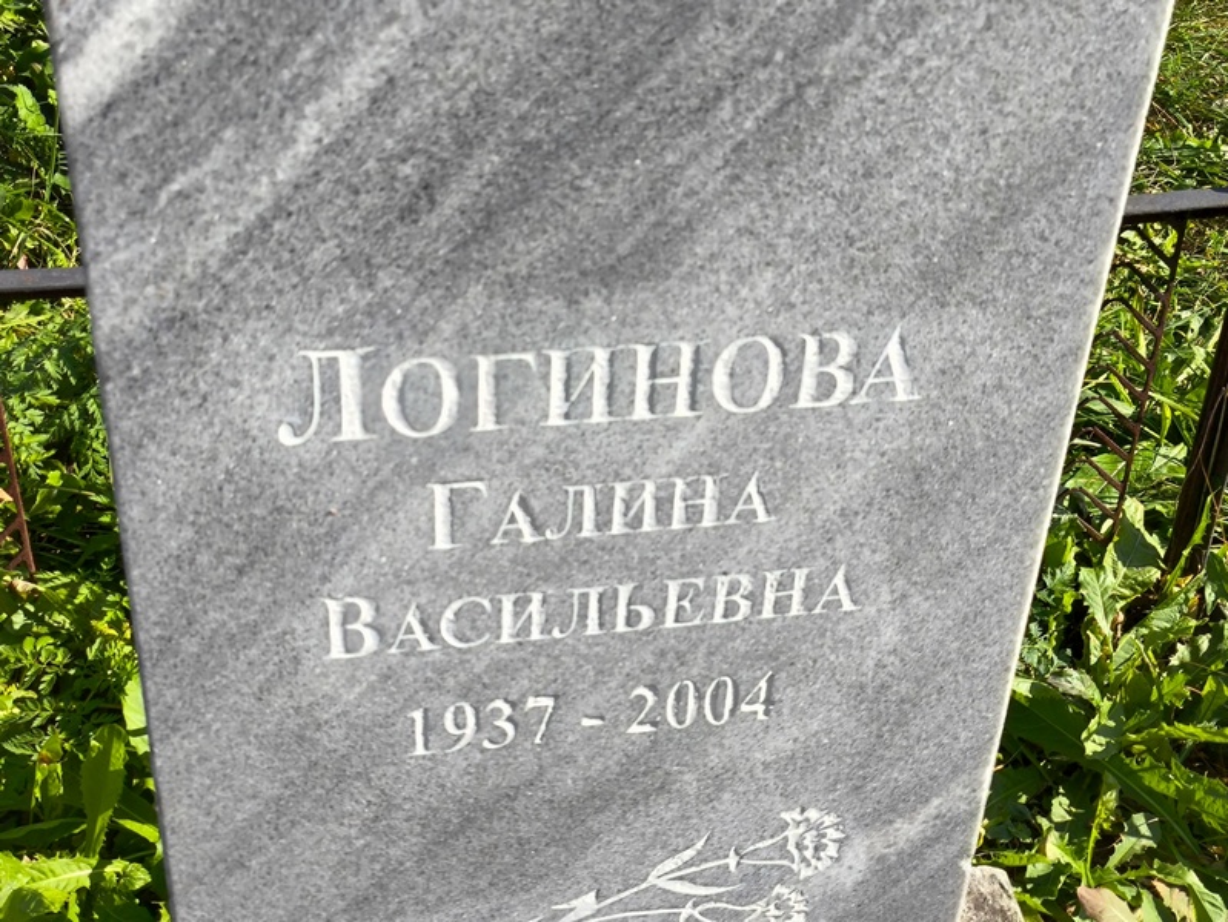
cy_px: 461
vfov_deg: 29.1
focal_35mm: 50
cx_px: 614
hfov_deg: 38.2
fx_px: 1775
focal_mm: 4.71
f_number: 1.7
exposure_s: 1/569
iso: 50
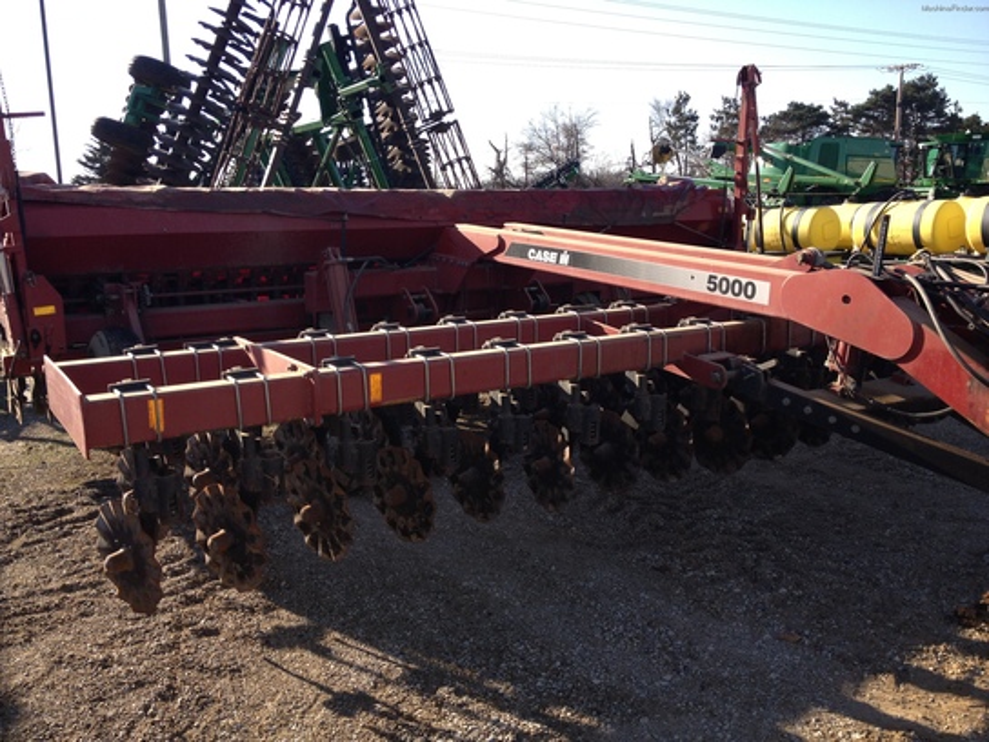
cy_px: 371
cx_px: 494
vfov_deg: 40.7
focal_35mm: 35
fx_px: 1000
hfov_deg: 52.6
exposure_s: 1/673
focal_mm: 4.28
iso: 50
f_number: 2.4
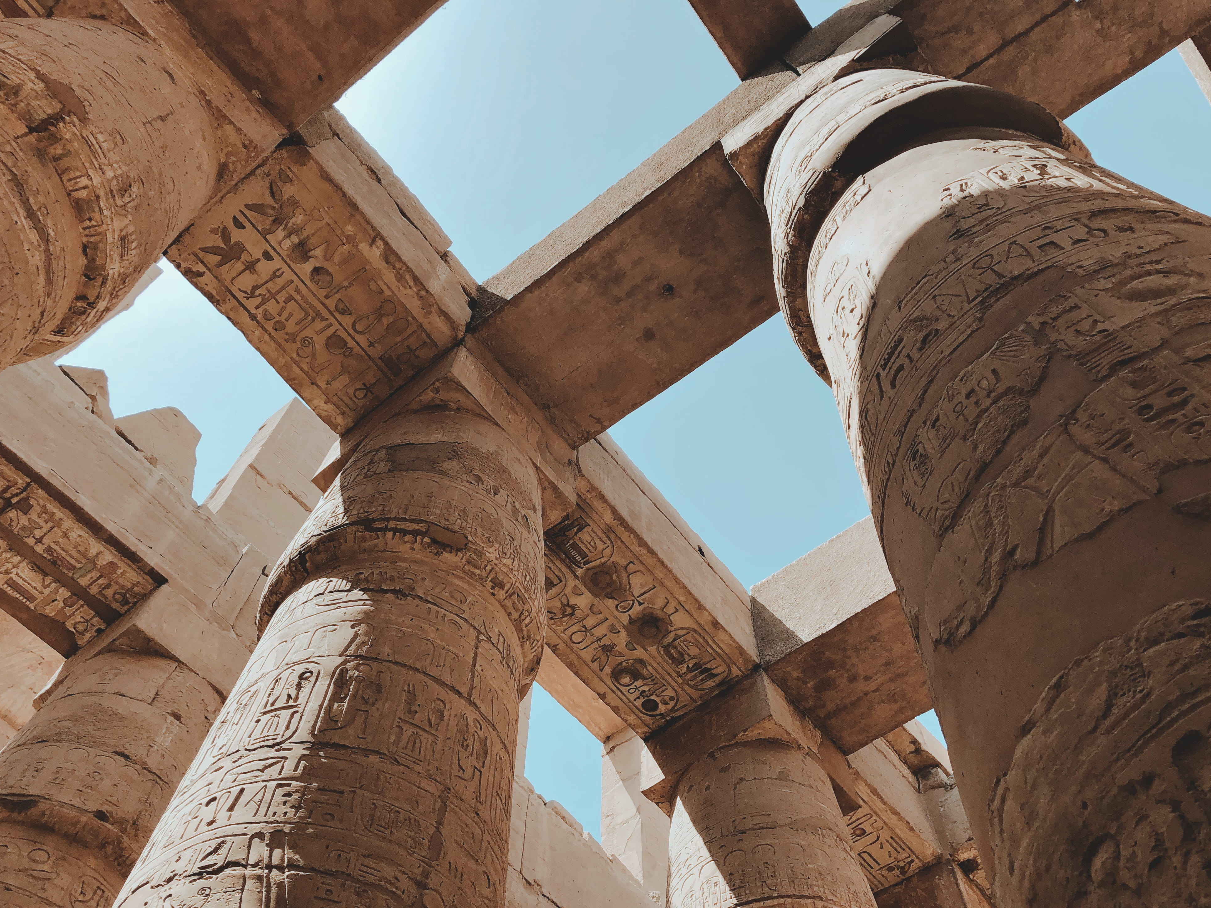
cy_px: 450
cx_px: 616
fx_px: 1015
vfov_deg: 48.2
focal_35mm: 29
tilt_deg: +61.5
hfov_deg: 61.7
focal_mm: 3.99
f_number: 1.8
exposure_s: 1/1200
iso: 20
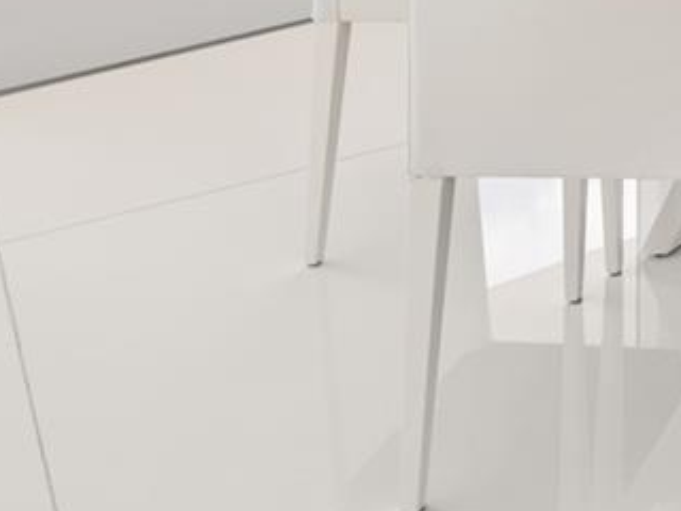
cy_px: -427
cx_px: 1111
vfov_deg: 16.7
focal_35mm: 72
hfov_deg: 21.2
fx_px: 1416
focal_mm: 15
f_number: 5
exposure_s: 1/100
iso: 200
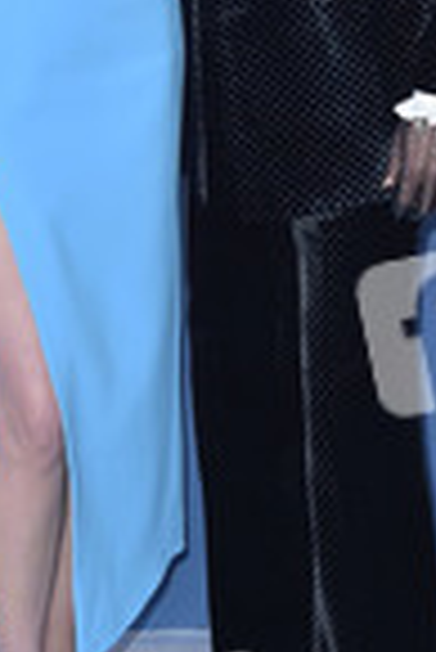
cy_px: 85
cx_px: 182
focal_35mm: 143
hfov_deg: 9.6
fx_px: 2591
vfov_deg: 14.2
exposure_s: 1/250
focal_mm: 52
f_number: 7.1
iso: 320
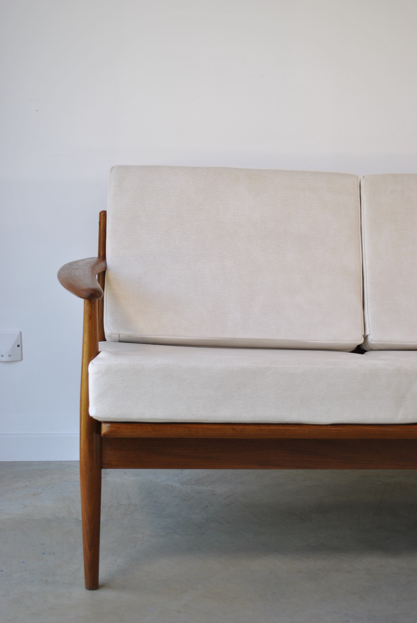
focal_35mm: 52
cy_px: 312
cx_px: 208
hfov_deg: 25.8
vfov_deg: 37.8
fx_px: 910
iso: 100
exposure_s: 1/50
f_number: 5.6
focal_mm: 35
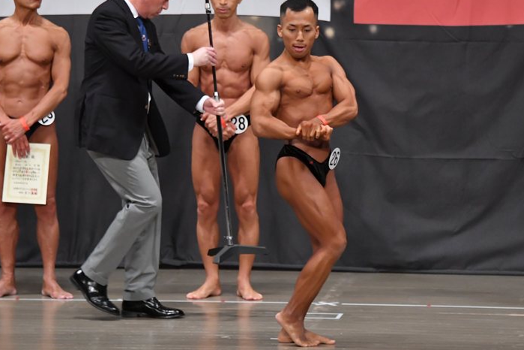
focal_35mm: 266
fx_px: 3871
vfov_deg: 5.2
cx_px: 280
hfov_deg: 7.7
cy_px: 165
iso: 5000
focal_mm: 160
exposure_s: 1/400
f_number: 5.6
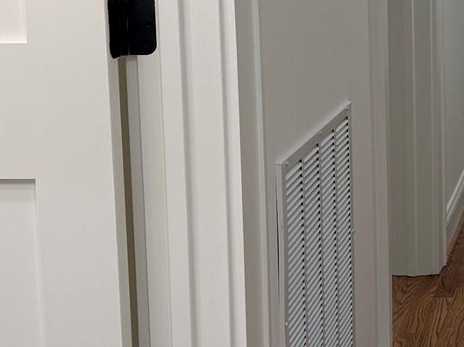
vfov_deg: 15.7
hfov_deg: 19.5
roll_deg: -0.1
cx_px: 602
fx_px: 1246
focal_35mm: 93
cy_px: 43
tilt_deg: -8.8
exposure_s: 1/120
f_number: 1.78
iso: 100
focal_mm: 6.76
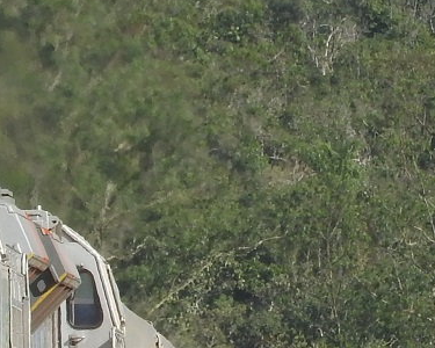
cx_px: -90
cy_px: 398
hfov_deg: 1.1
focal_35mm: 1688
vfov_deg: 0.9
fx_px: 21732
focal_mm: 64.5
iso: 100
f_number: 5.6
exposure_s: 1/400
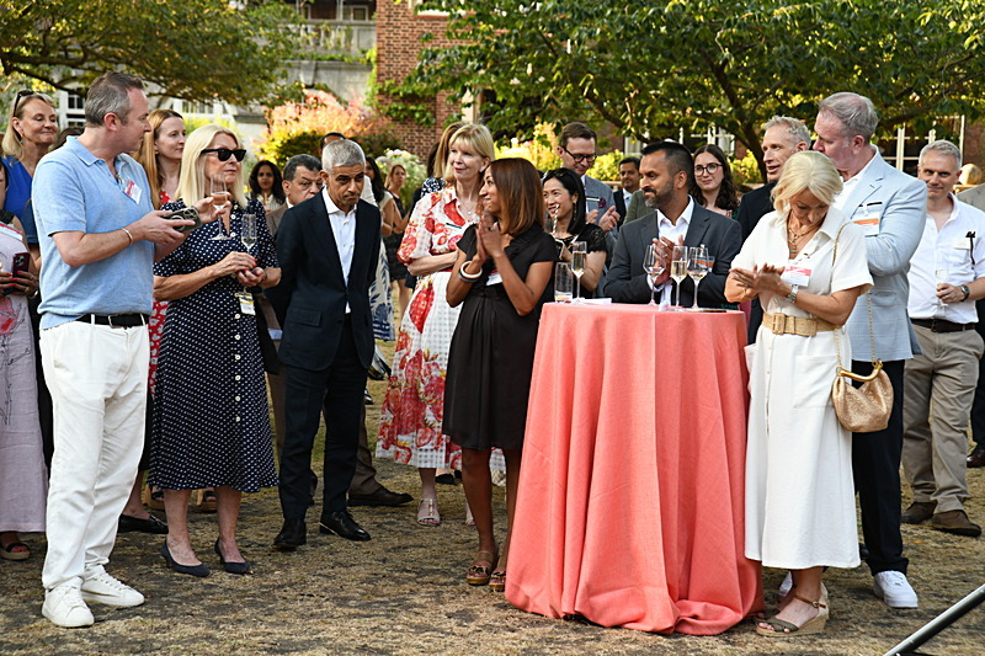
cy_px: 328
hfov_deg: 23.9
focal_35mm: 85
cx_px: 492
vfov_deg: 16.1
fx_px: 2325
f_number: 6.3
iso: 400
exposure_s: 1/60
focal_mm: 85
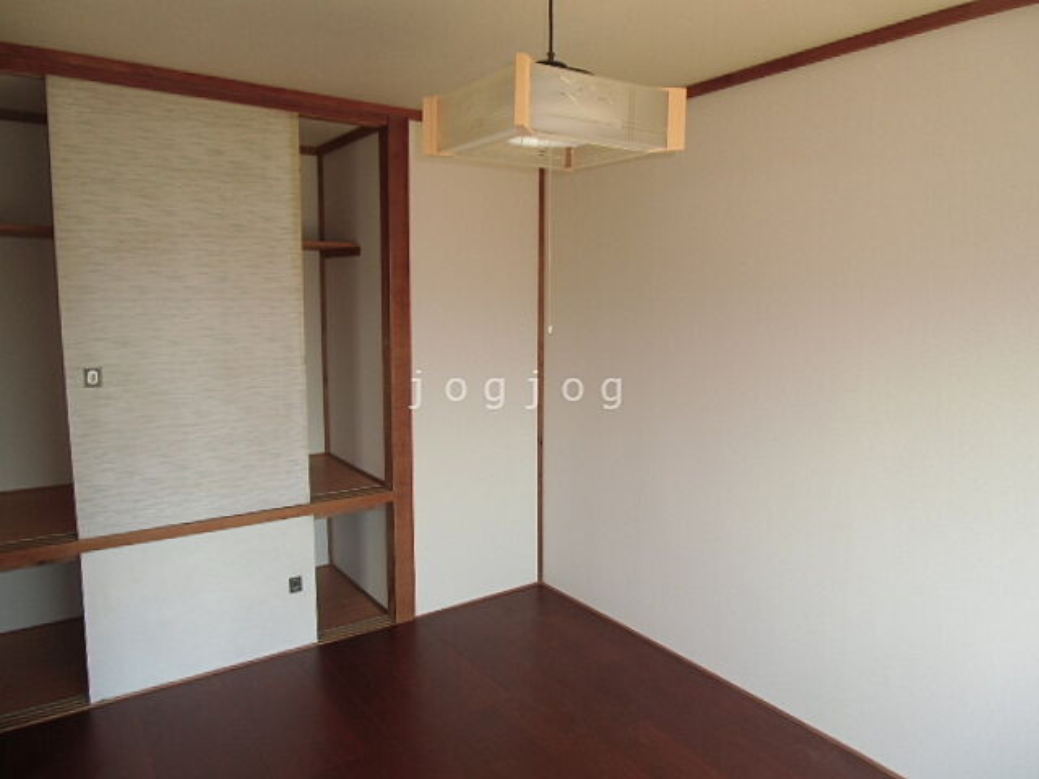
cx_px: 520
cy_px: 390
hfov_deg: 71.6
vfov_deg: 56.8
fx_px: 720
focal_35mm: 24
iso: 100
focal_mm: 4.24
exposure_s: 1/60
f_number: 3
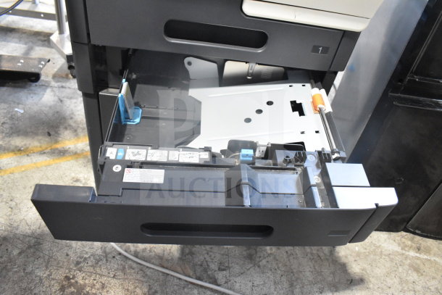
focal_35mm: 27
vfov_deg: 48.0
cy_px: 148
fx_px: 332
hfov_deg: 67.4
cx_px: 221
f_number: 6.3
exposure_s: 1/160
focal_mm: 18
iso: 6400
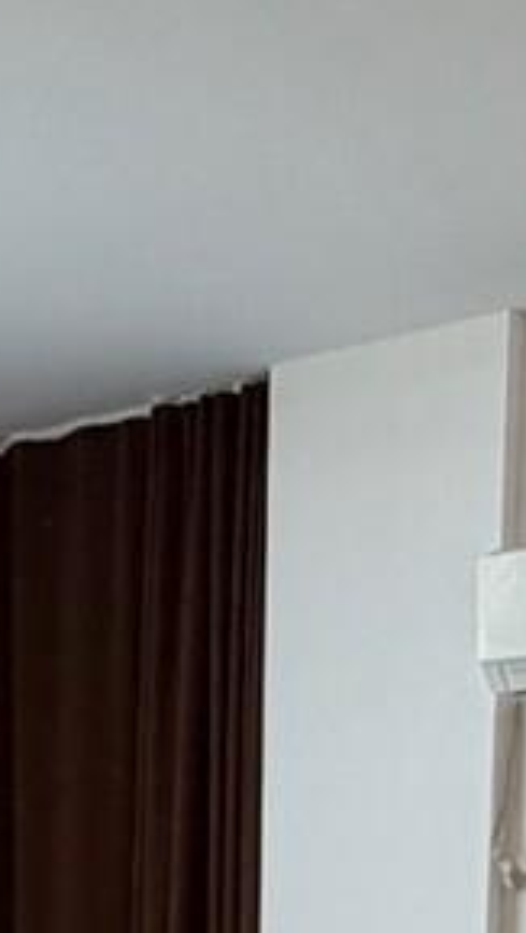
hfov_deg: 11.2
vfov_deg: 16.3
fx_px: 2672
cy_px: 1740
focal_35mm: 108
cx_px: 103
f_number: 2.2
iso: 160
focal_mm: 2.22
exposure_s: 1/100
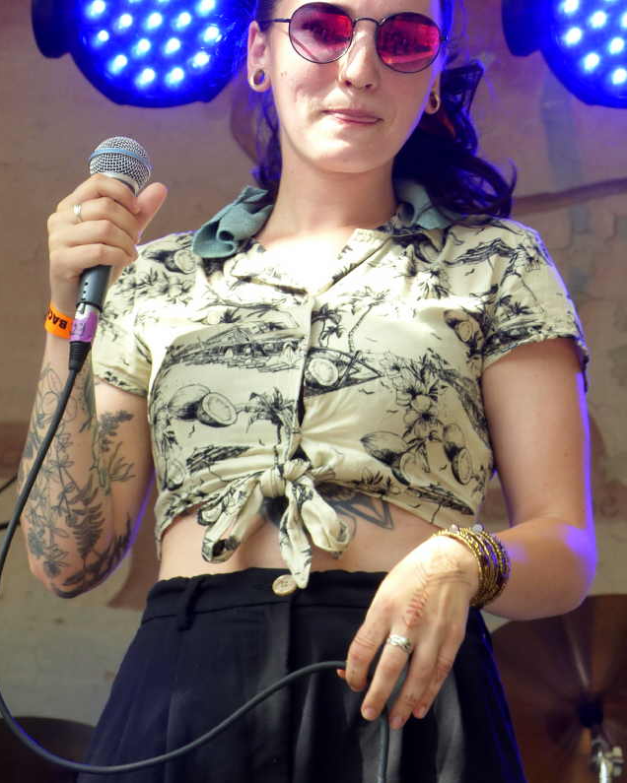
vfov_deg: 12.3
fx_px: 3642
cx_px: 334
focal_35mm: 157
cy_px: 327
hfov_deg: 9.8
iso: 100
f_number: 4
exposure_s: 1/160
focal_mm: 23.1
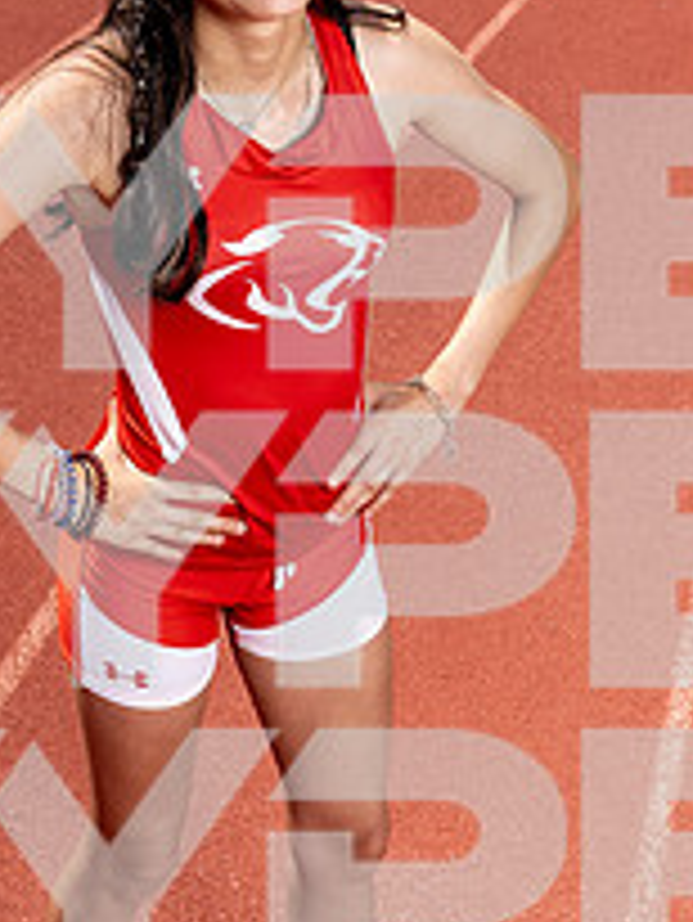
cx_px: 225
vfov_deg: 25.6
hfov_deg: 19.3
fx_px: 2027
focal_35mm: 76
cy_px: 553
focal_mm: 36
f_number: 8
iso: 100
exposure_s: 1/250
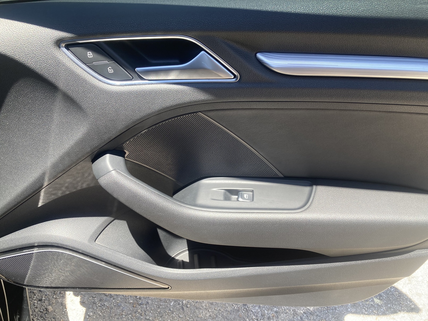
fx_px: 346
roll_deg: +1.0
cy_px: 160
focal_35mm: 28
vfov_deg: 49.7
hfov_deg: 63.4
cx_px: 214
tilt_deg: -42.6
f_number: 1.8
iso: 20
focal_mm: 3.99
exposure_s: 1/212
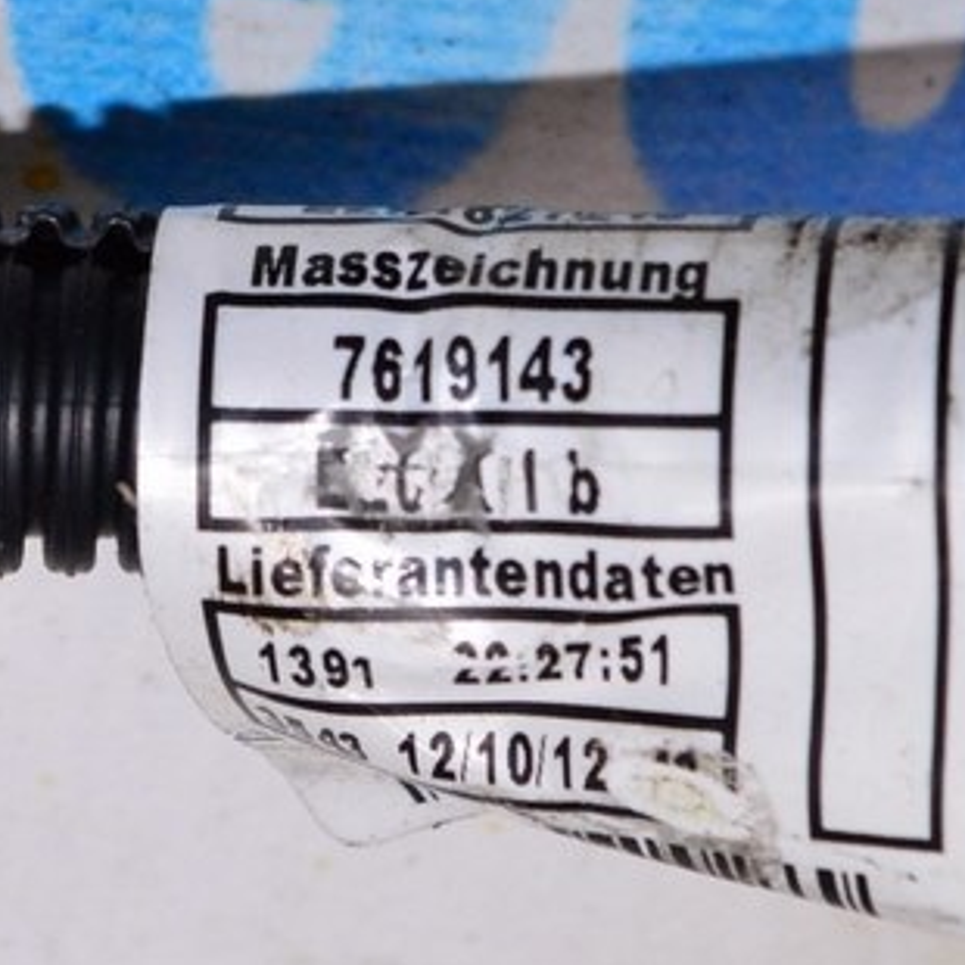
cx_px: 283
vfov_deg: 7.6
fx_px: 7298
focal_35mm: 231
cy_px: 450
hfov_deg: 7.6
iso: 1600
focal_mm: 55
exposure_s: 1/200
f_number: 8
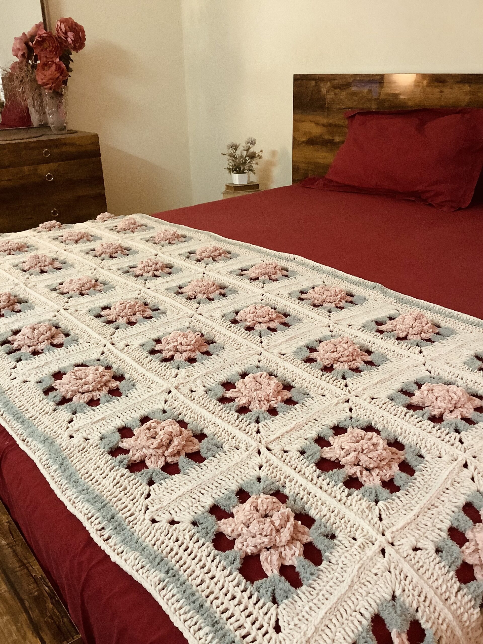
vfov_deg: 58.4
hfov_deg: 45.4
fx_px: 577
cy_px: 322
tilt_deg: -23.7
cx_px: 242
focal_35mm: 31
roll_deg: +2.4
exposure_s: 1/25
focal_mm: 3.3
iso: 400
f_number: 2.4
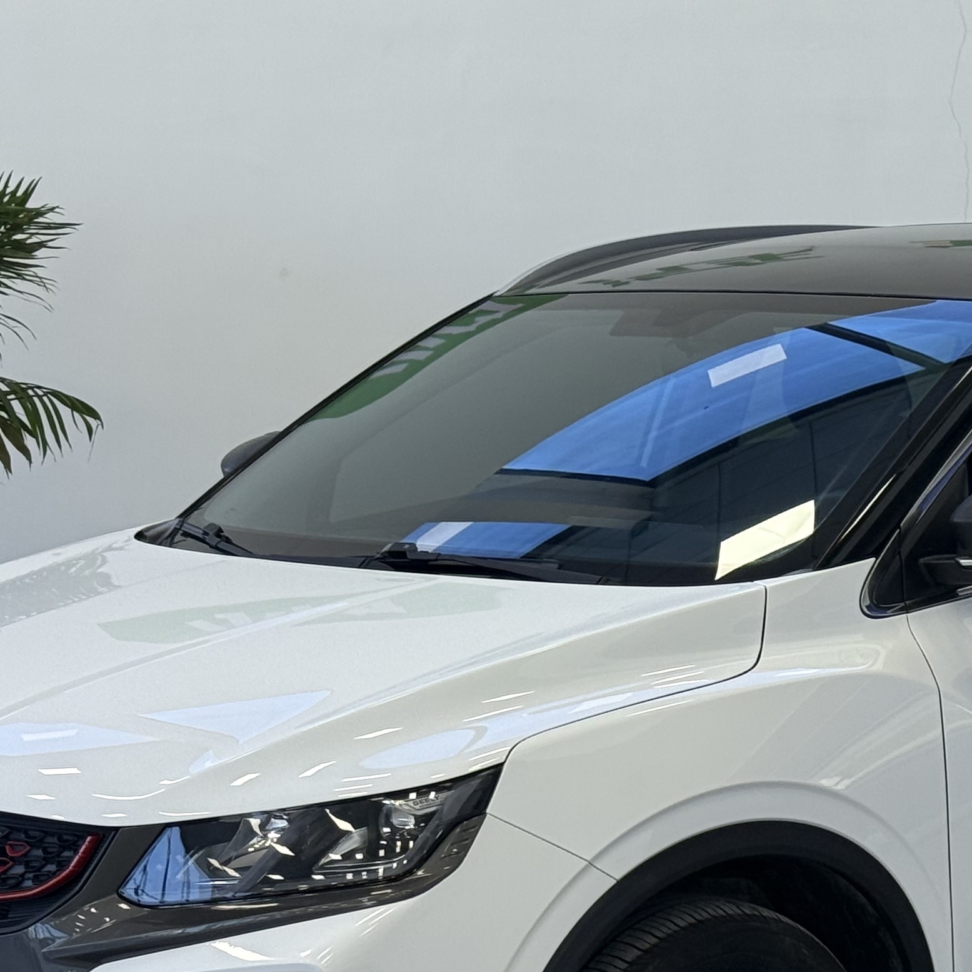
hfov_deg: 15.7
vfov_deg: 15.8
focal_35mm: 110
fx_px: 3495
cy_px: 543
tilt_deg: -4.4
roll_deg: -0.1
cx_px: 786
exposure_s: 1/142
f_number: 1.78
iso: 80
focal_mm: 6.76
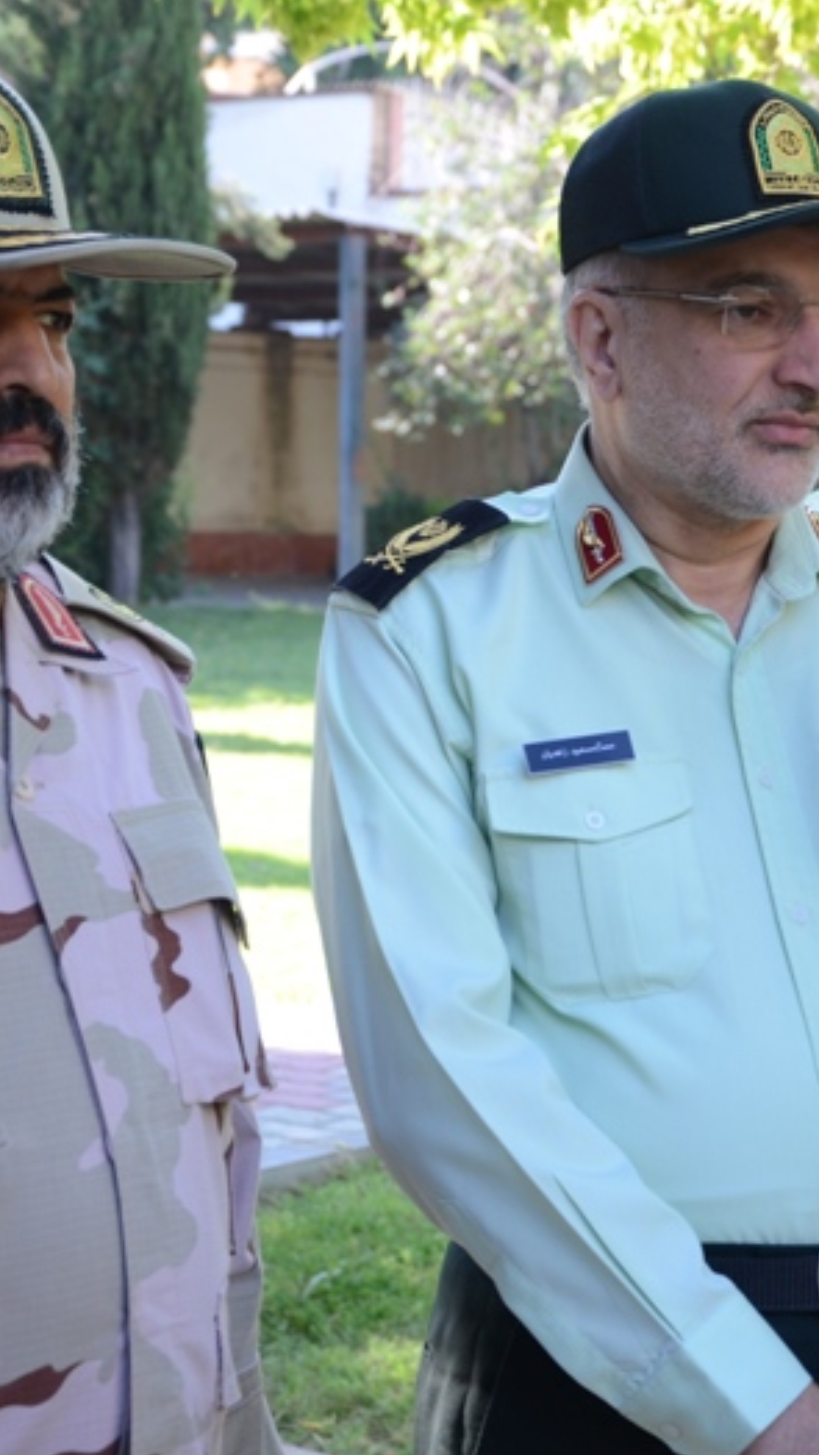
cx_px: 755
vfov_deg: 19.8
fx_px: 4159
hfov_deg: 11.2
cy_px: 722
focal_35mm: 108
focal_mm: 45
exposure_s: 1/80
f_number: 5
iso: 200
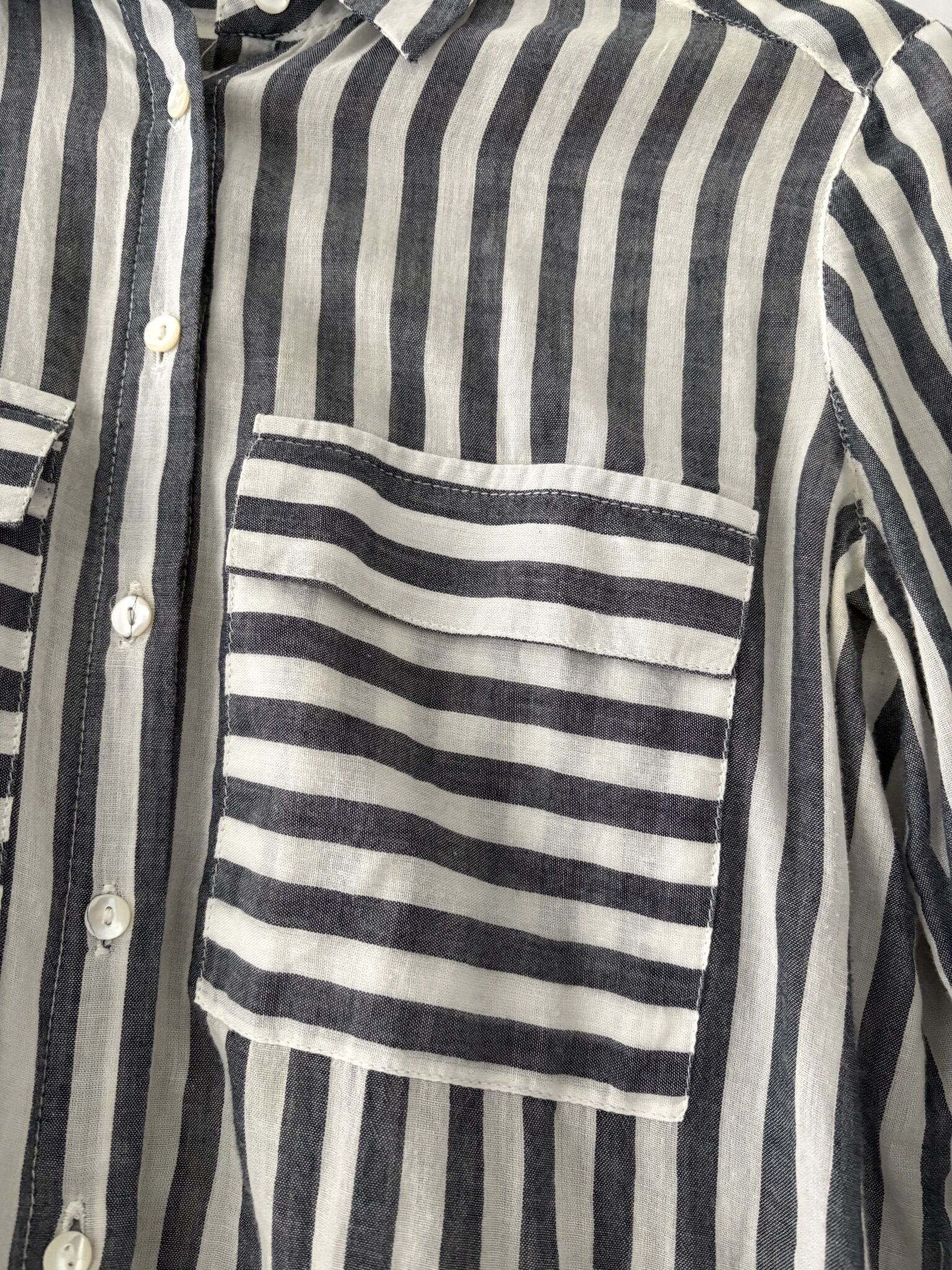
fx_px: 953
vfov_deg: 67.3
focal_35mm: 26
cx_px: 476
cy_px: 635
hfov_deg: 53.1
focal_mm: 5.96
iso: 320
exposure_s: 1/60
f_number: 1.6
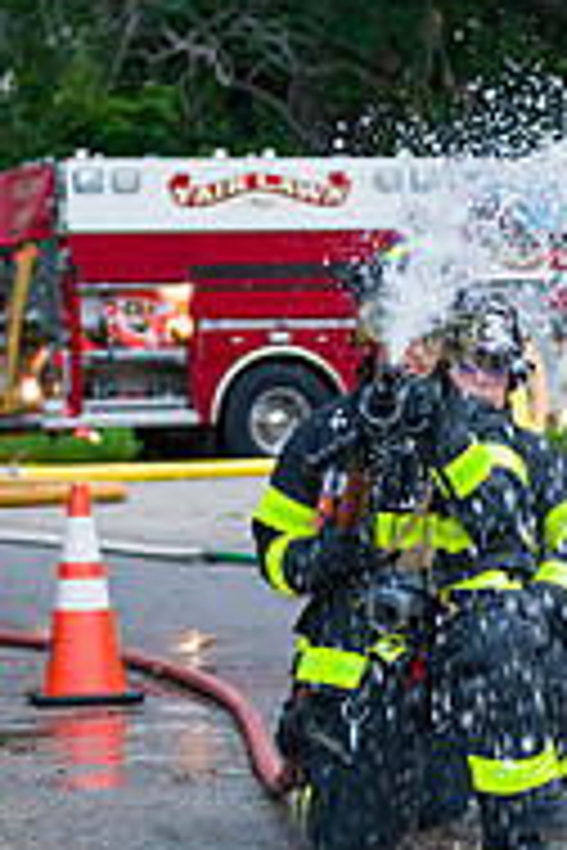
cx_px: 513
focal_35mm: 190
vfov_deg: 10.8
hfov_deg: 7.2
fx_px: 4488
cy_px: 594
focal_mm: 62
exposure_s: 1/200
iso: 1000
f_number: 3.2
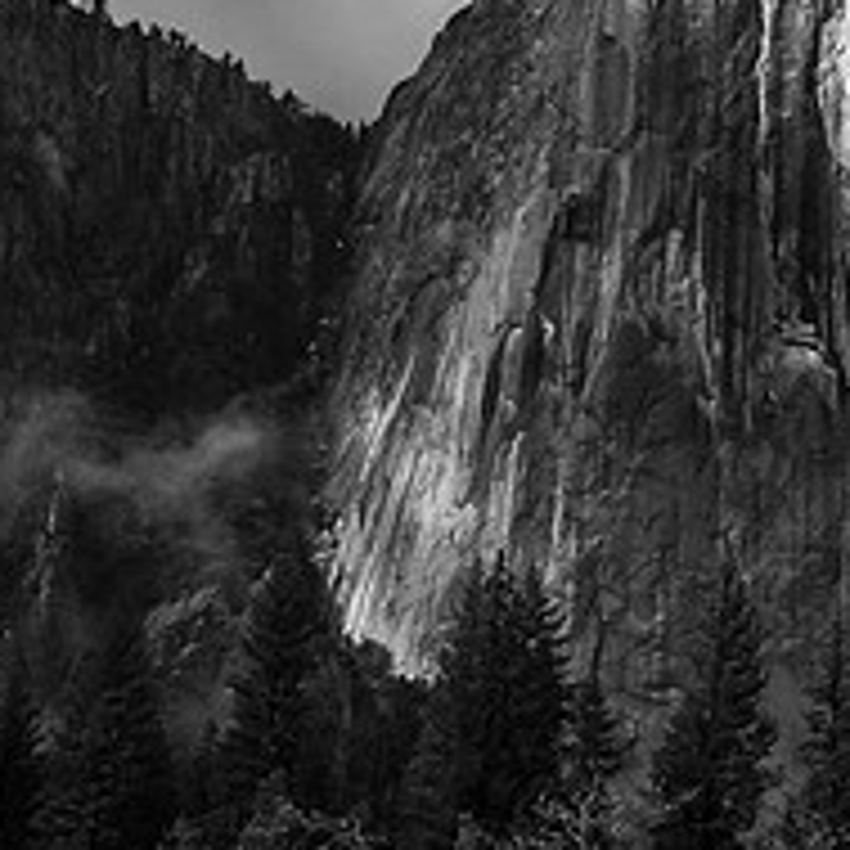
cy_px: 378
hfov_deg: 17.0
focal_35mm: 94
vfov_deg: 18.5
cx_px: 1205
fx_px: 2611
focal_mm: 24
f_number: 9
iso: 200
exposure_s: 1/320
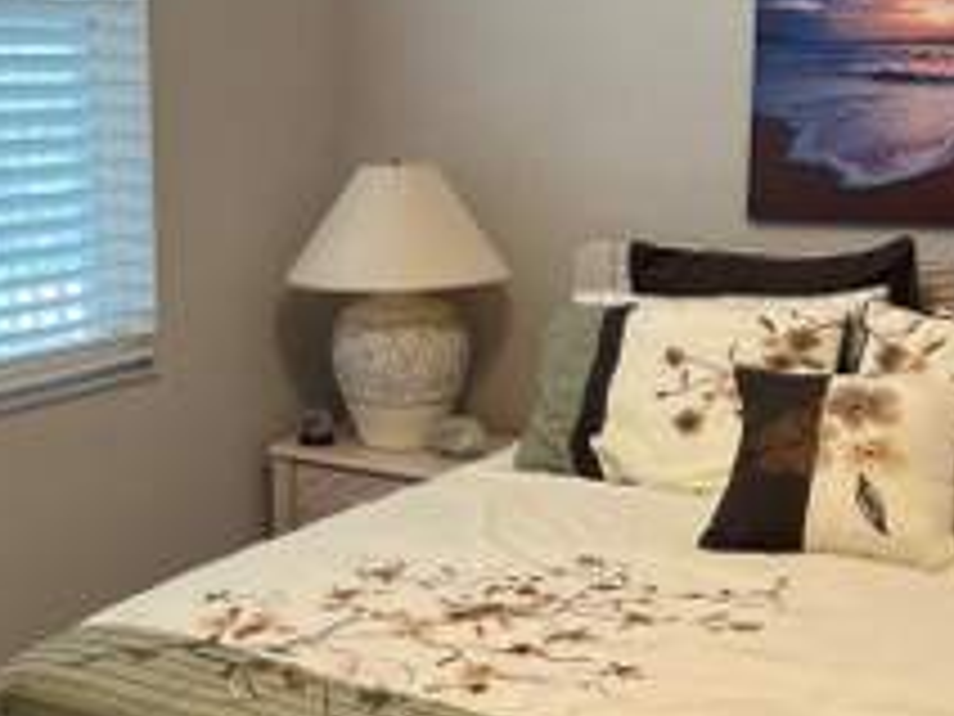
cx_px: 261
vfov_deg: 24.8
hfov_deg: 32.2
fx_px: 1626
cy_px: 392
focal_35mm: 59
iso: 100
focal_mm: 5.7
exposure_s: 1/120
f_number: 1.5
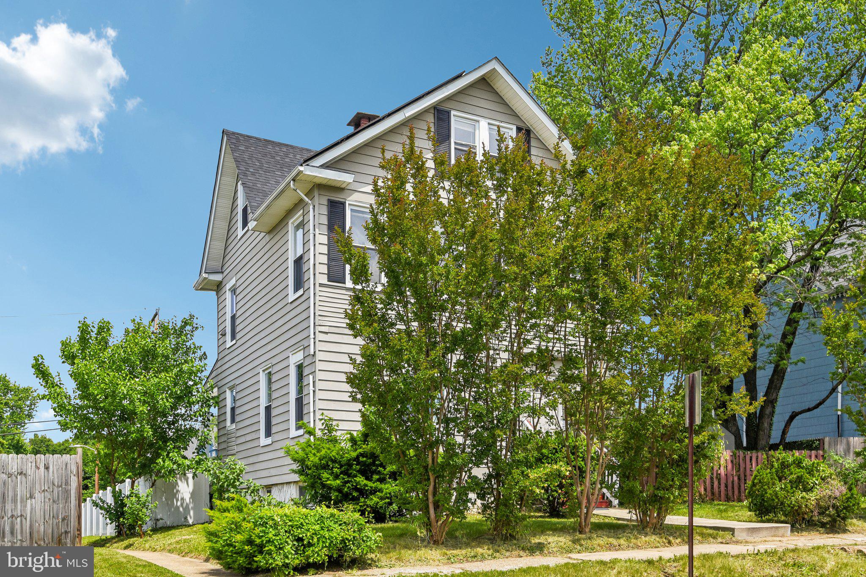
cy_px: 288
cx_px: 433
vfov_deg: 37.8
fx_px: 842
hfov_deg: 54.4
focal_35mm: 35
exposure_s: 1/2000
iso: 400
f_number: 8
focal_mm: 35
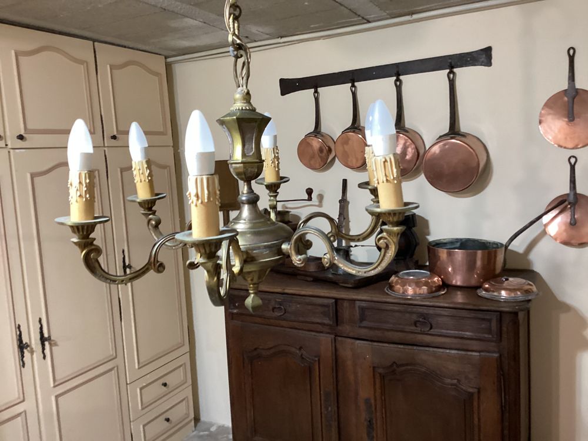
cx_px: 294
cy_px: 220
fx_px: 527
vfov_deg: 45.4
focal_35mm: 31
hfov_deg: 58.4
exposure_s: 1/40
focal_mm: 3.3
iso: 250
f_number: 2.4
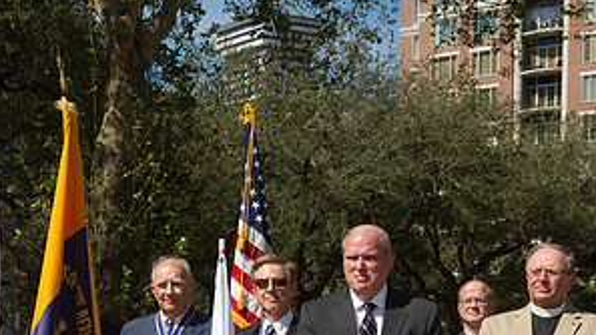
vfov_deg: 12.2
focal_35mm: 98
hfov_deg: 21.5
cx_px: 124
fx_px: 1549
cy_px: 339
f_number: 8
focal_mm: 48
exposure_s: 1/320
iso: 200
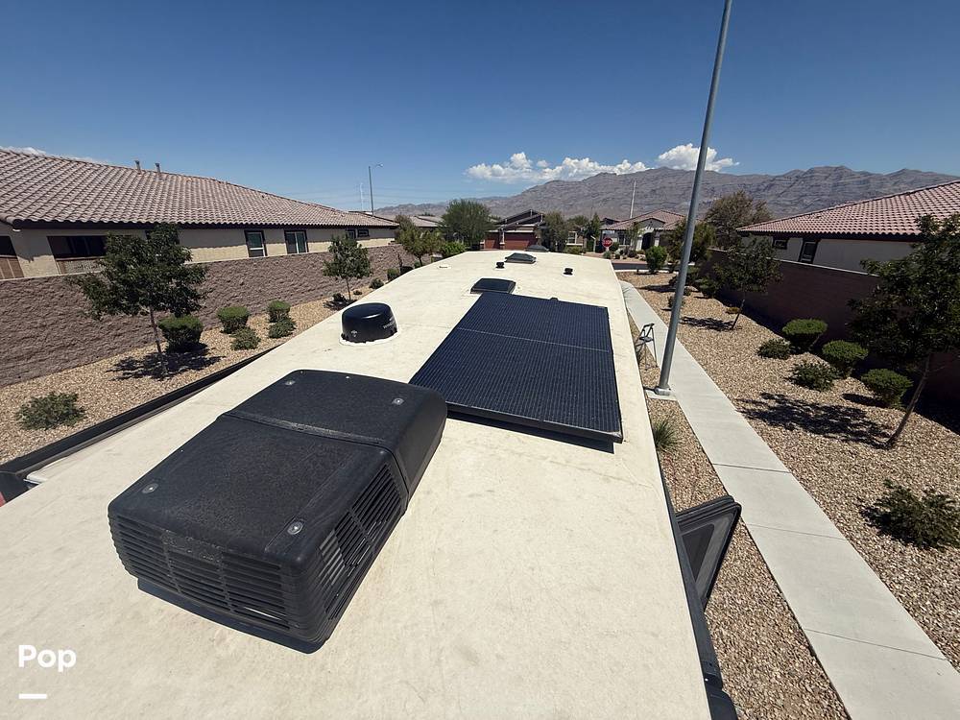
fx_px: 388
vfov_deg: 85.7
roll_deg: -1.5
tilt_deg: -19.4
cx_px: 480
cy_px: 360
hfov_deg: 102.1
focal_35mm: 14
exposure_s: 1/6173
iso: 50
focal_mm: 2.22
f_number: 2.2
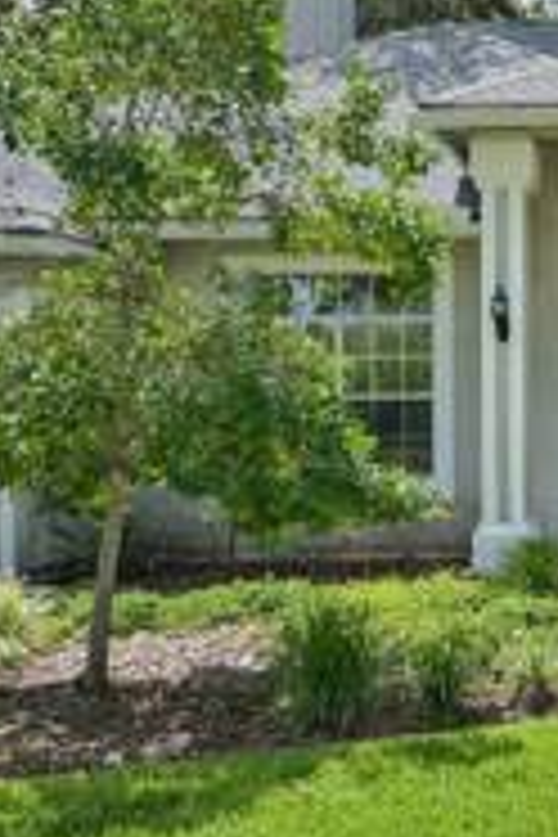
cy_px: 400
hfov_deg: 21.9
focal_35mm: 55
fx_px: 1279
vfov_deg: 36.2
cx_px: 742
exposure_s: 1/125
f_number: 8
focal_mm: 16
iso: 100
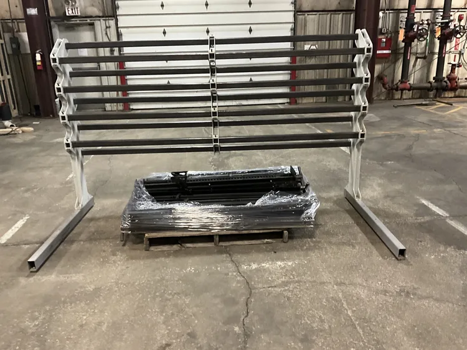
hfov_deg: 61.6
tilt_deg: -16.9
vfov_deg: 48.3
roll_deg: -0.2
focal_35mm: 29
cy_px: 175
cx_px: 234
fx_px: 391
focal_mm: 3
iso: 320
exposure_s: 1/40
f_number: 1.8
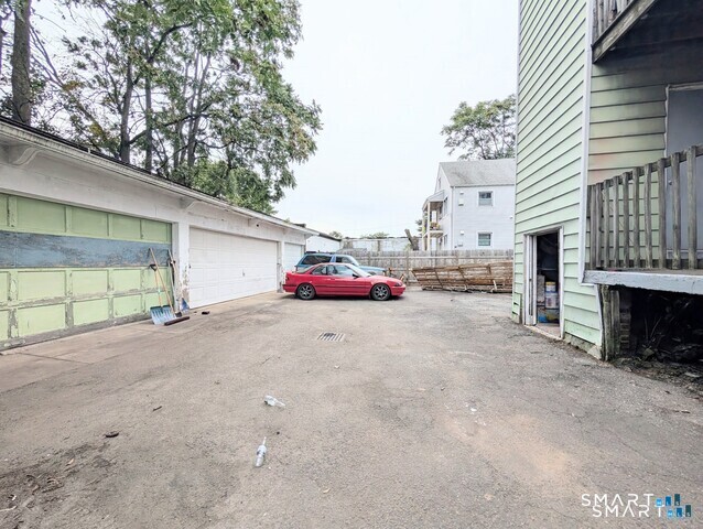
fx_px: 244
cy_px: 264
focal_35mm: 12
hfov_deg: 110.5
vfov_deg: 94.6
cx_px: 352
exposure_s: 1/741
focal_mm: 2.02
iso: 53
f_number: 1.7
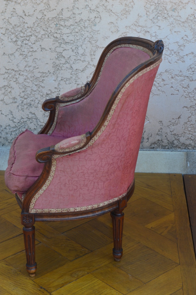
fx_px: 677
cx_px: 98
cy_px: 148
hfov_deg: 16.5
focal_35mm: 82
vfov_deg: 24.7
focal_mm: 55
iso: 400
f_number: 10
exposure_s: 1/60
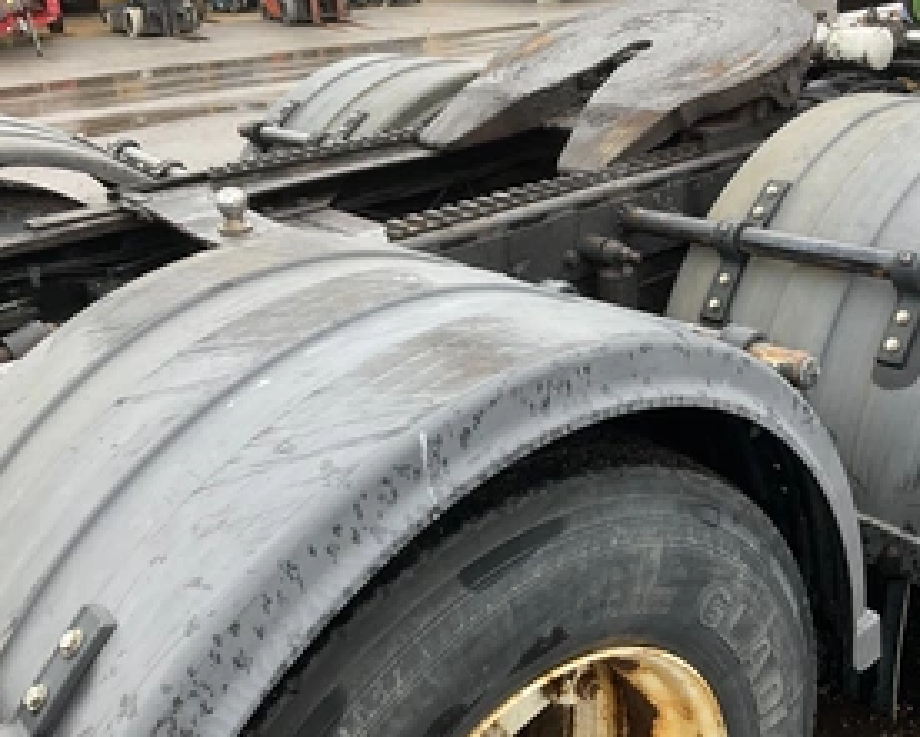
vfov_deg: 36.5
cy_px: 337
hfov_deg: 44.4
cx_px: 573
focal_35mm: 41
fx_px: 1117
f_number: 1.8
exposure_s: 1/122
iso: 16
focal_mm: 3
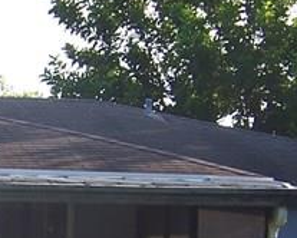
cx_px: -171
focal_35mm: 159
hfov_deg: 11.5
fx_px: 1399
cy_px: 257
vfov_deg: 9.6
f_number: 3.4
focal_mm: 5.5
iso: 80
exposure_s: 1/250
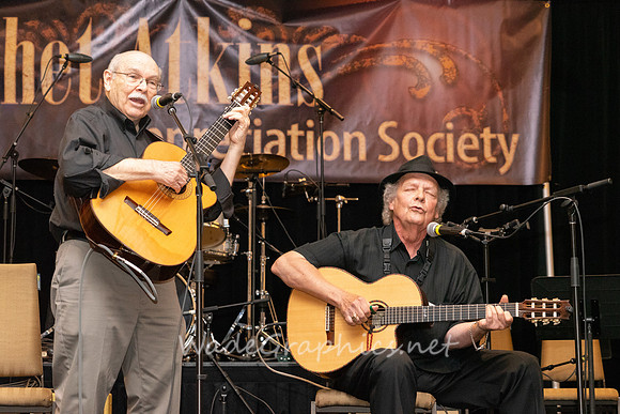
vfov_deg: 16.1
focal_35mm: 85
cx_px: 310
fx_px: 1464
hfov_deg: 23.9
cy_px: 207
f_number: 6.3
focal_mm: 85
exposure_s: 1/200
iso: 6400
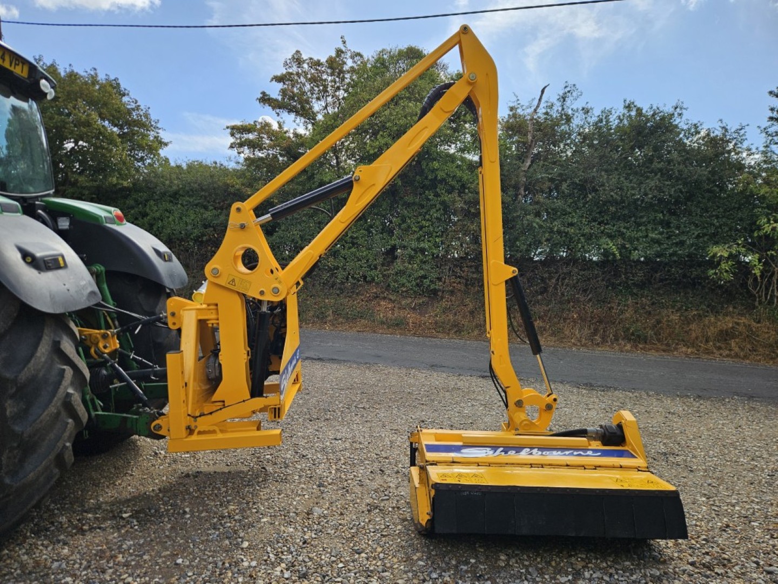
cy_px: 292
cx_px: 389
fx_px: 517
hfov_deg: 73.9
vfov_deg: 58.9
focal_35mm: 23
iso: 25
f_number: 1.8
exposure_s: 1/1242
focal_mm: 5.4
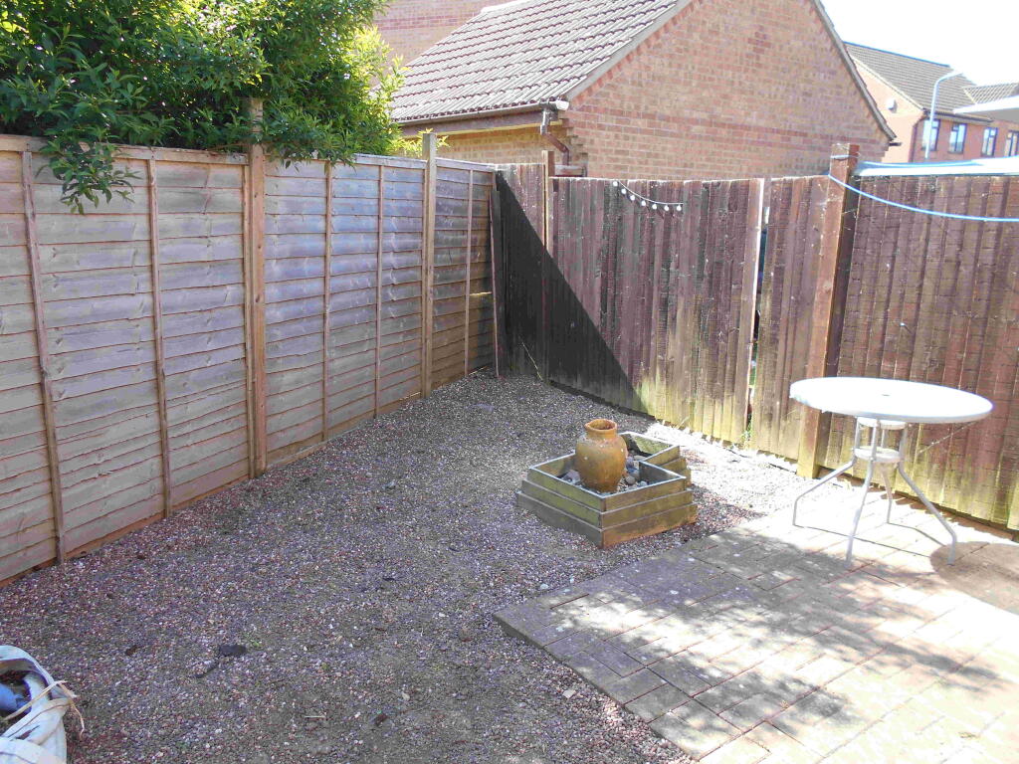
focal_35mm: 26
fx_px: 765
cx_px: 510
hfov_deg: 67.3
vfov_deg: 53.1
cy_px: 382
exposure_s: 1/100
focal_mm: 4.6
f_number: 3.2
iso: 80
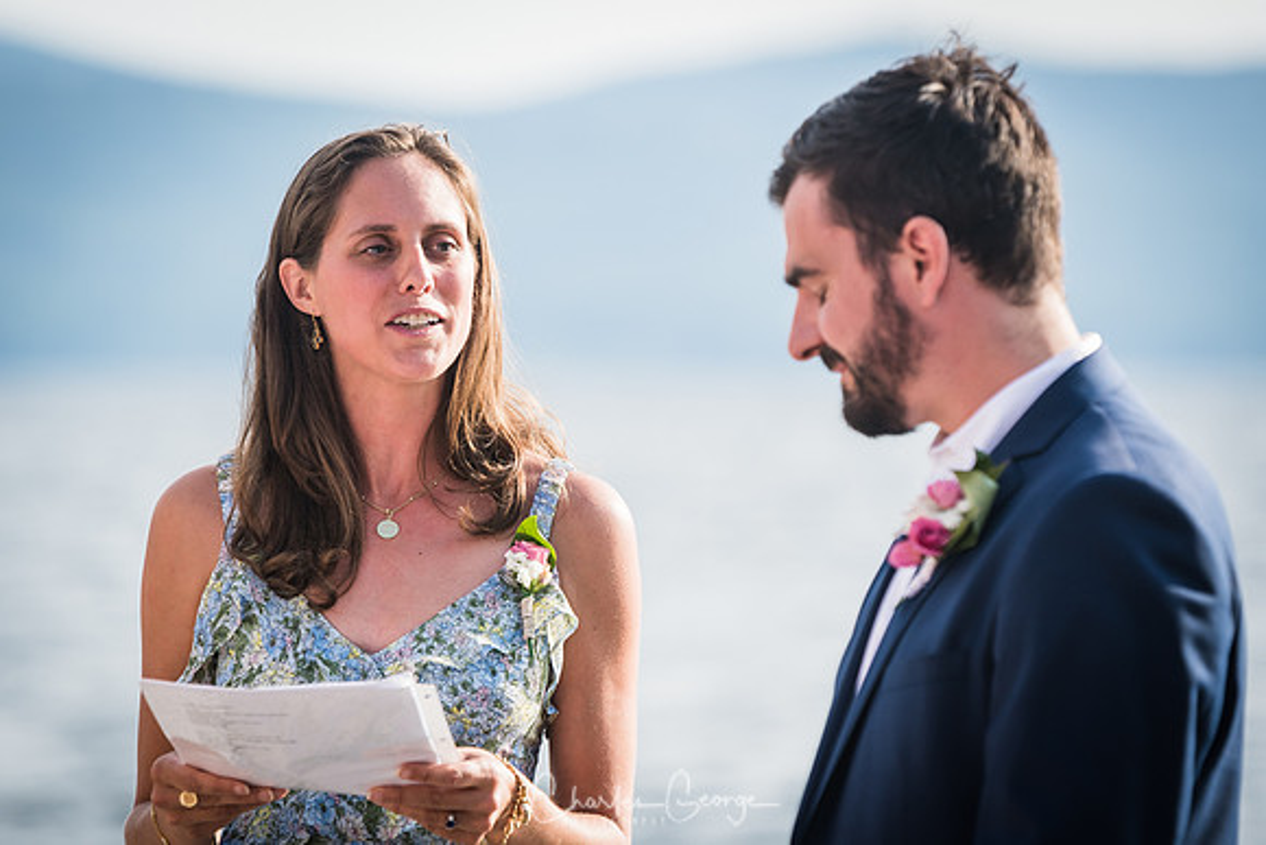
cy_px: 422
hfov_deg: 6.9
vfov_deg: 4.6
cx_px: 633
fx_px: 10552
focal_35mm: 300
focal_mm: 200
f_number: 4
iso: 200
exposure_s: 1/800
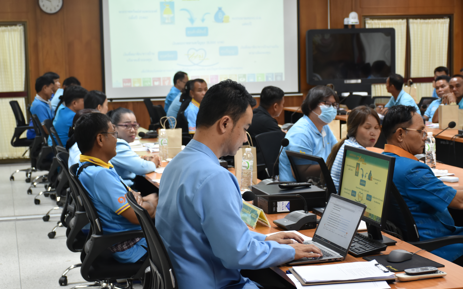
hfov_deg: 29.6
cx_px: 234
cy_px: 146
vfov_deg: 18.7
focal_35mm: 70
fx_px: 877
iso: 800
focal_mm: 45
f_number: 4.5
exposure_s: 1/30
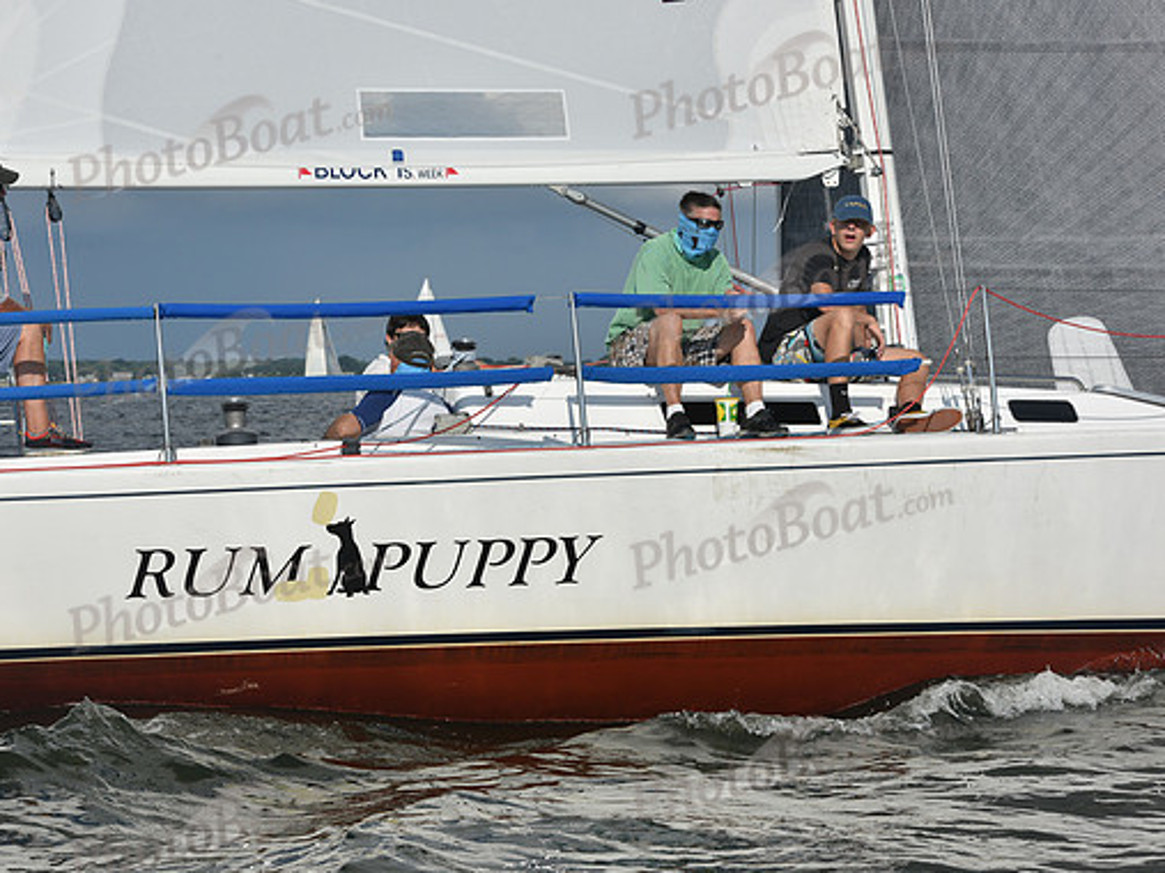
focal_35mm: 99
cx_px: 512
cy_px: 442
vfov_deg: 14.9
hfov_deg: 19.8
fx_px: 3331
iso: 250
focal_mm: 90
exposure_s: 1/1250
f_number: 10
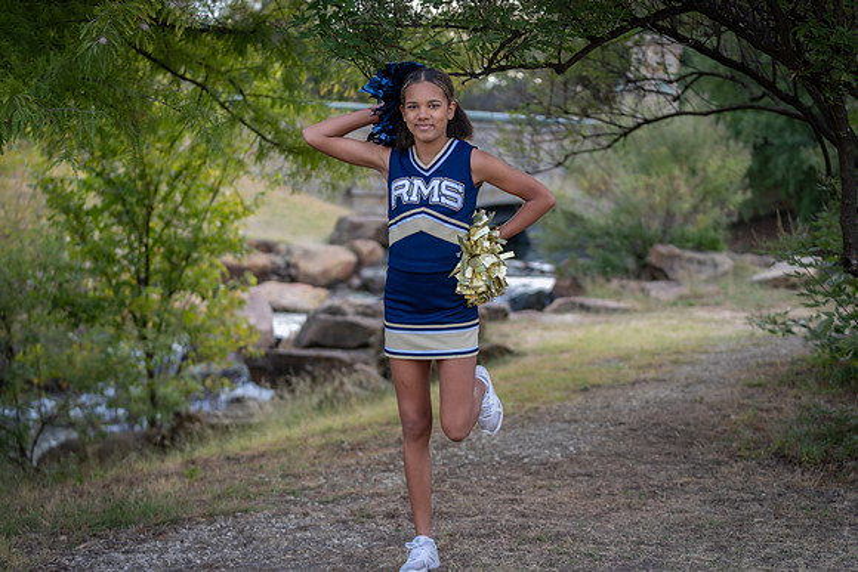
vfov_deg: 19.5
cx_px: 429
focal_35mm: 70
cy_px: 286
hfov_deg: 28.8
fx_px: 1669
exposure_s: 1/320
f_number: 2.8
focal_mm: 70
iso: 160
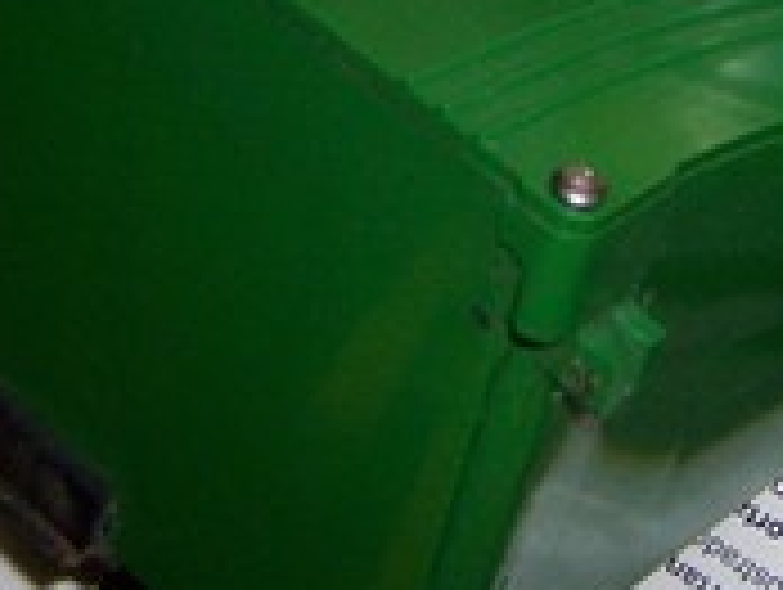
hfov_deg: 19.0
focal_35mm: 103
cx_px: 558
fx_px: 2333
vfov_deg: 13.9
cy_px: -167
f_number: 2.8
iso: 140
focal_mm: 5.5
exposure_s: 1/60
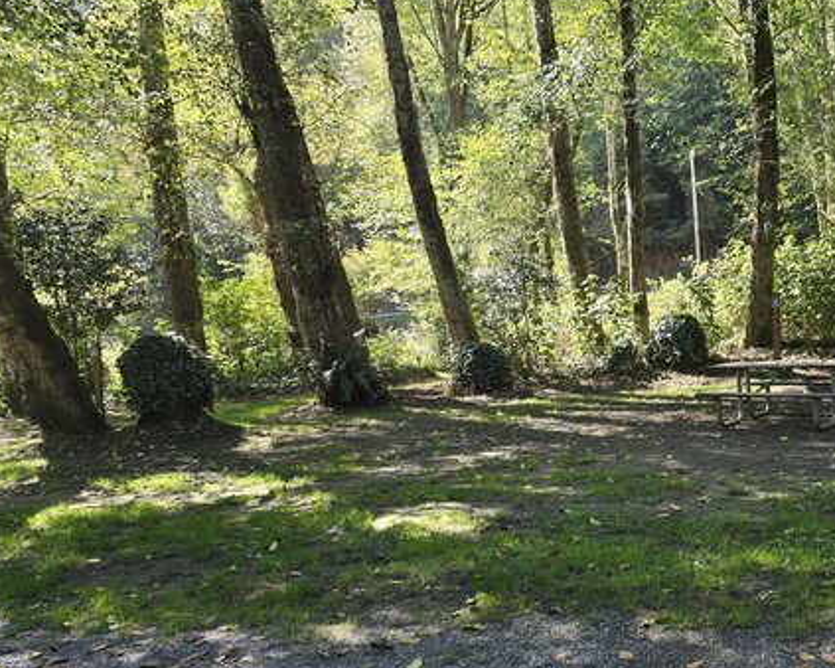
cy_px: 338
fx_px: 840
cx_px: 614
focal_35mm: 34
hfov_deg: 50.9
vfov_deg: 43.3
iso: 50
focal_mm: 6.3
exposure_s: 1/180
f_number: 1.7
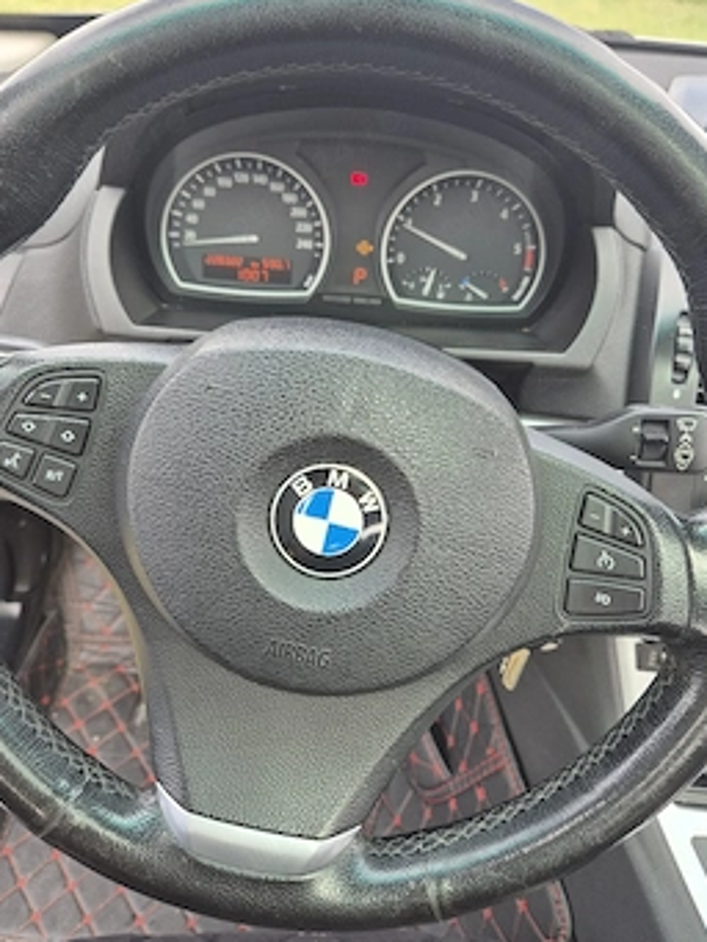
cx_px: 367
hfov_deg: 51.4
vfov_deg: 65.1
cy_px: 423
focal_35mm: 27
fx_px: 735
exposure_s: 1/182
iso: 64
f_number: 1.8
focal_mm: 5.4
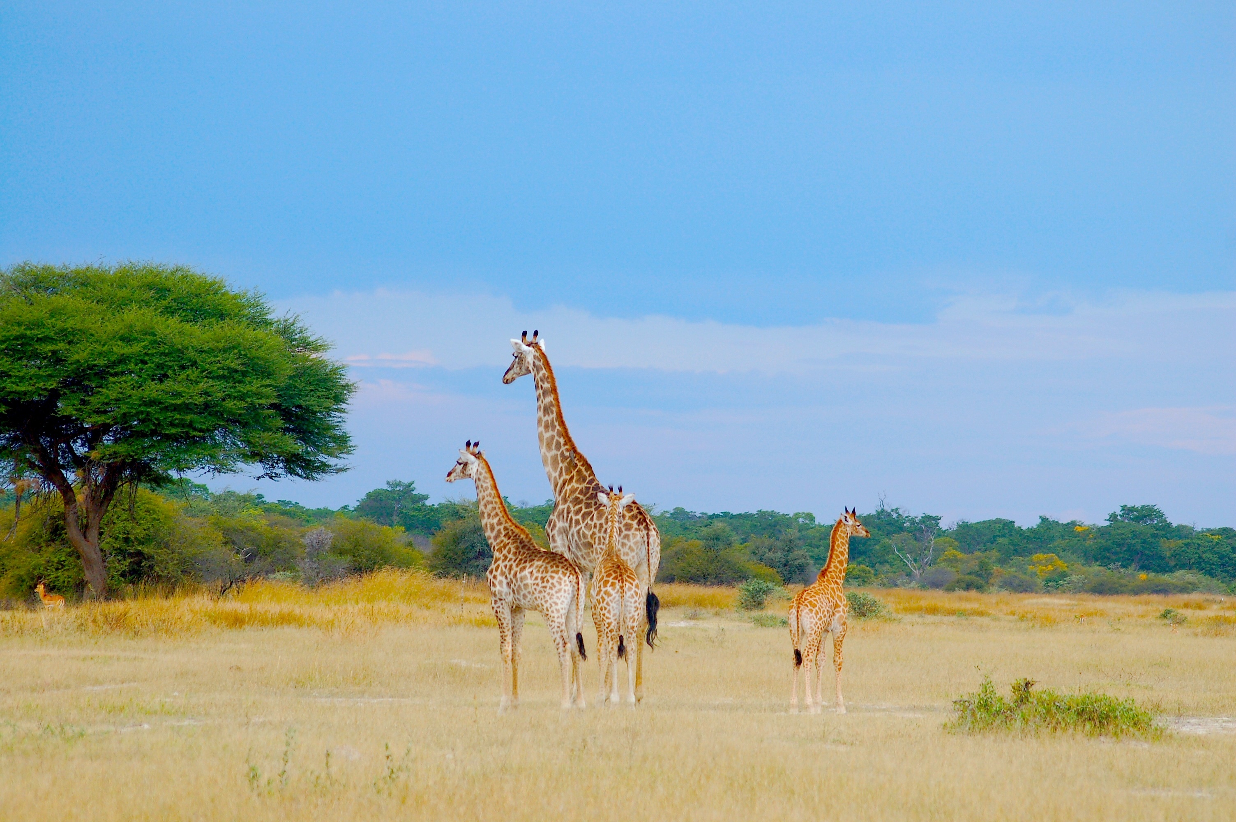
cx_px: 618
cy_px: 411
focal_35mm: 180
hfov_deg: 11.4
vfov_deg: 7.6
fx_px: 6174
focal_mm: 120
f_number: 5
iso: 400
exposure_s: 1/400
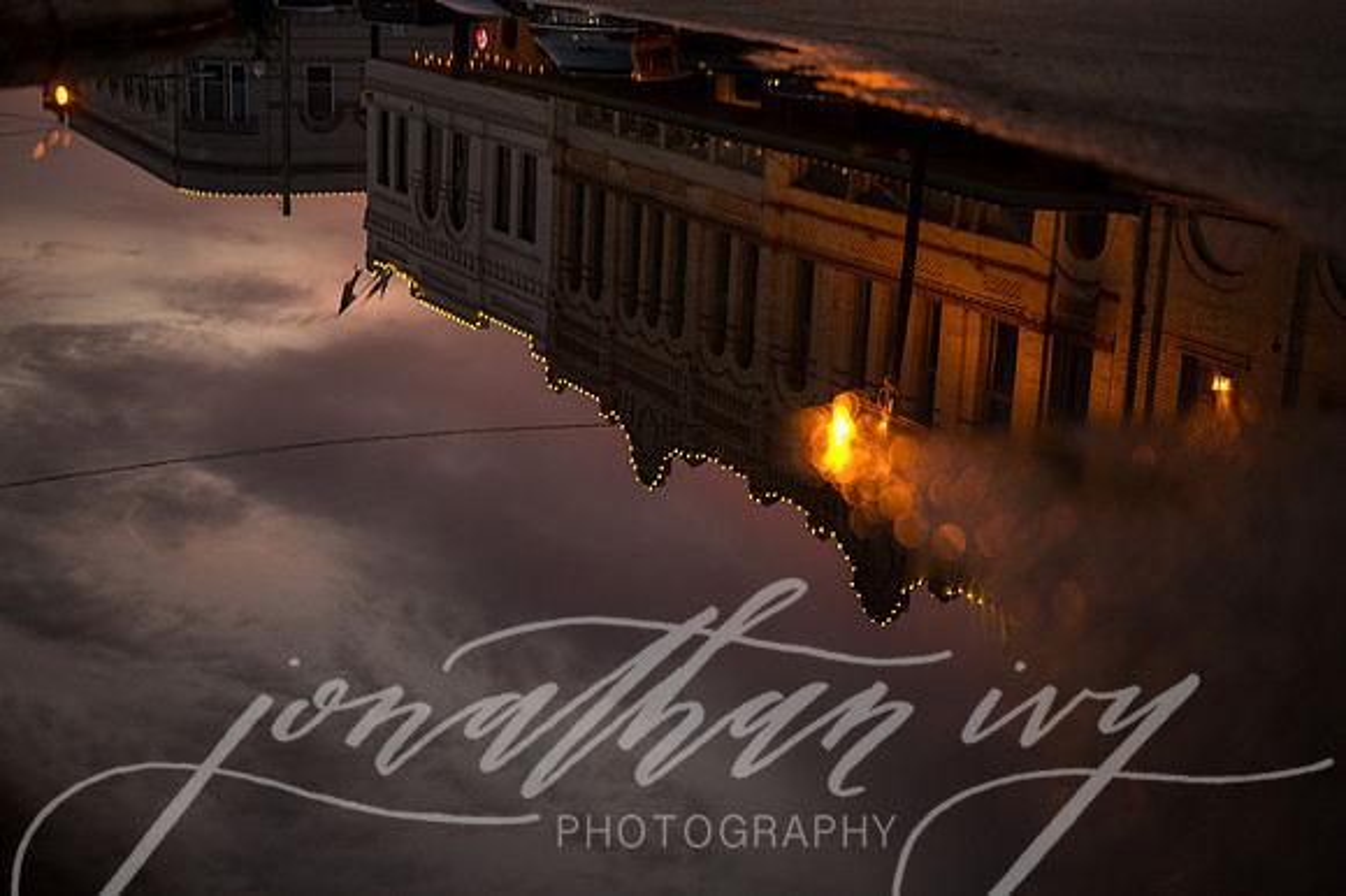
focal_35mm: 50
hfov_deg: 39.6
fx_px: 1868
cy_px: 448
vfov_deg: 27.0
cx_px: 673
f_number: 2
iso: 500
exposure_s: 1/160
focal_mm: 50
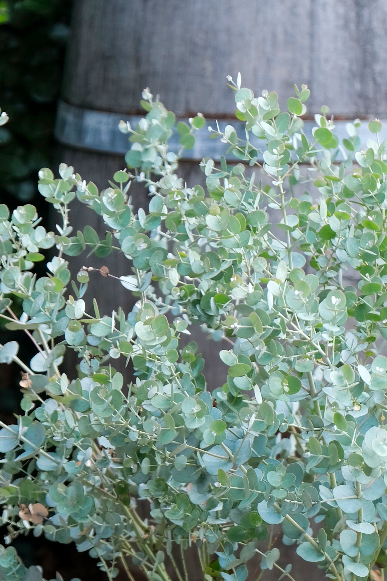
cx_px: 302
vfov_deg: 10.8
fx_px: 3064
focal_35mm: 190
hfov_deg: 7.2
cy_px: 499
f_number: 4.5
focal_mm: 50.5
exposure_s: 1/200
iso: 160
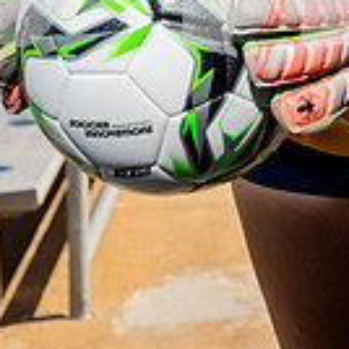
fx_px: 2281
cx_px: 276
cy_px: -216
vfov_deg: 8.5
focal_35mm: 200
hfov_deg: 8.7
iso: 100
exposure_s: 1/250
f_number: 8
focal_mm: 70
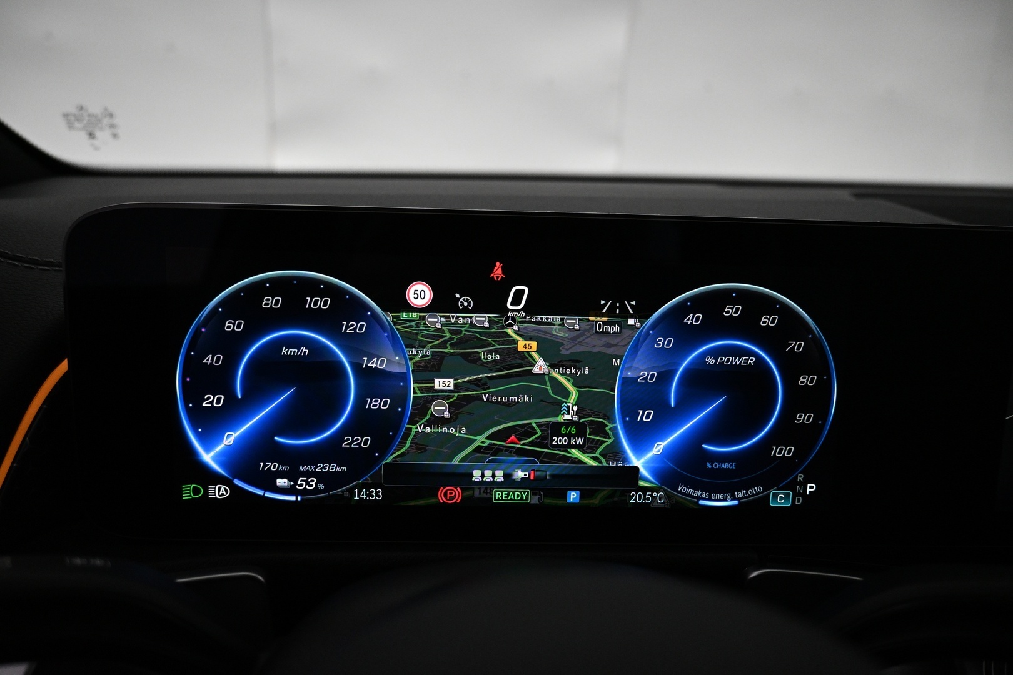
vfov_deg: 53.1
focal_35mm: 24
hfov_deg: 73.7
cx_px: 506
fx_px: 675
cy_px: 338
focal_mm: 16
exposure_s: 1/200
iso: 1600
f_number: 3.5
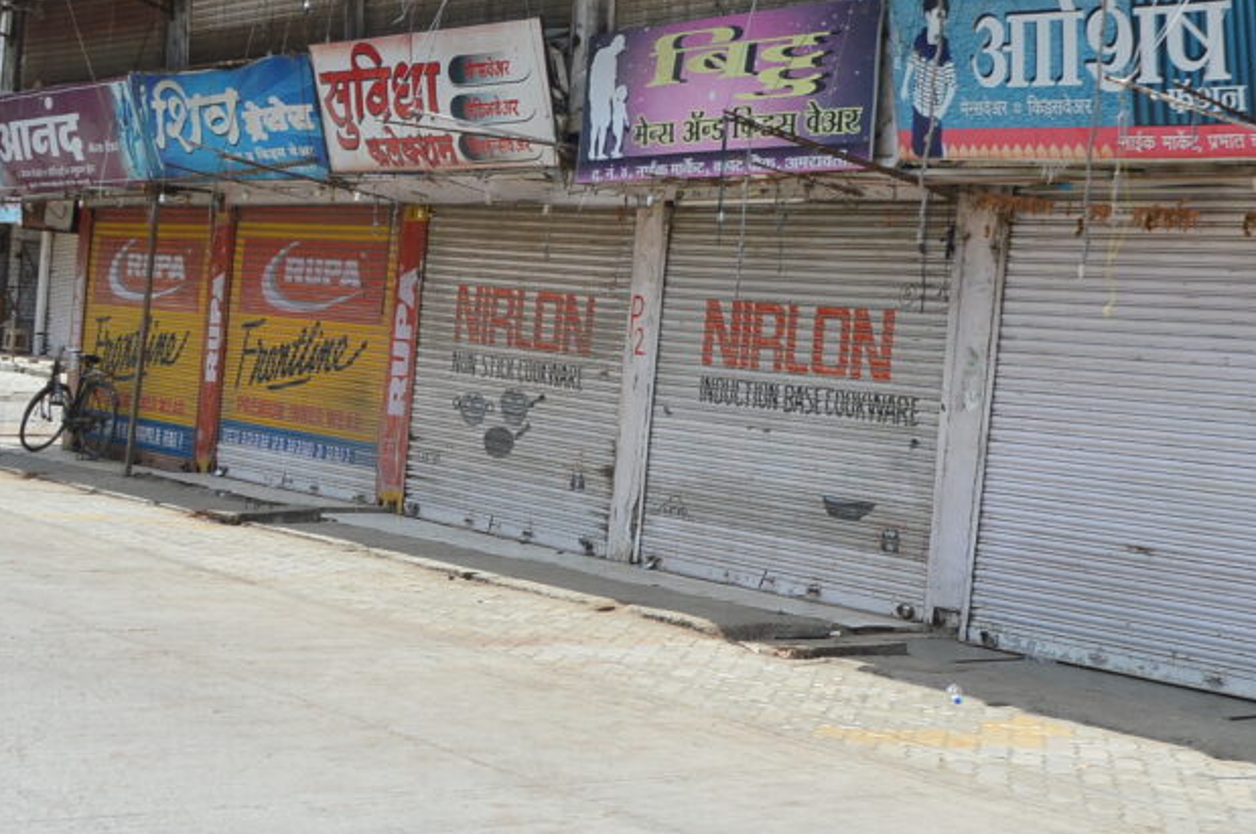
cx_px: 956
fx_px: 2230
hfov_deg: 30.9
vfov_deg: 21.2
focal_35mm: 64
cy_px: 329
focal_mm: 22
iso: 200
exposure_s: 1/320
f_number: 10
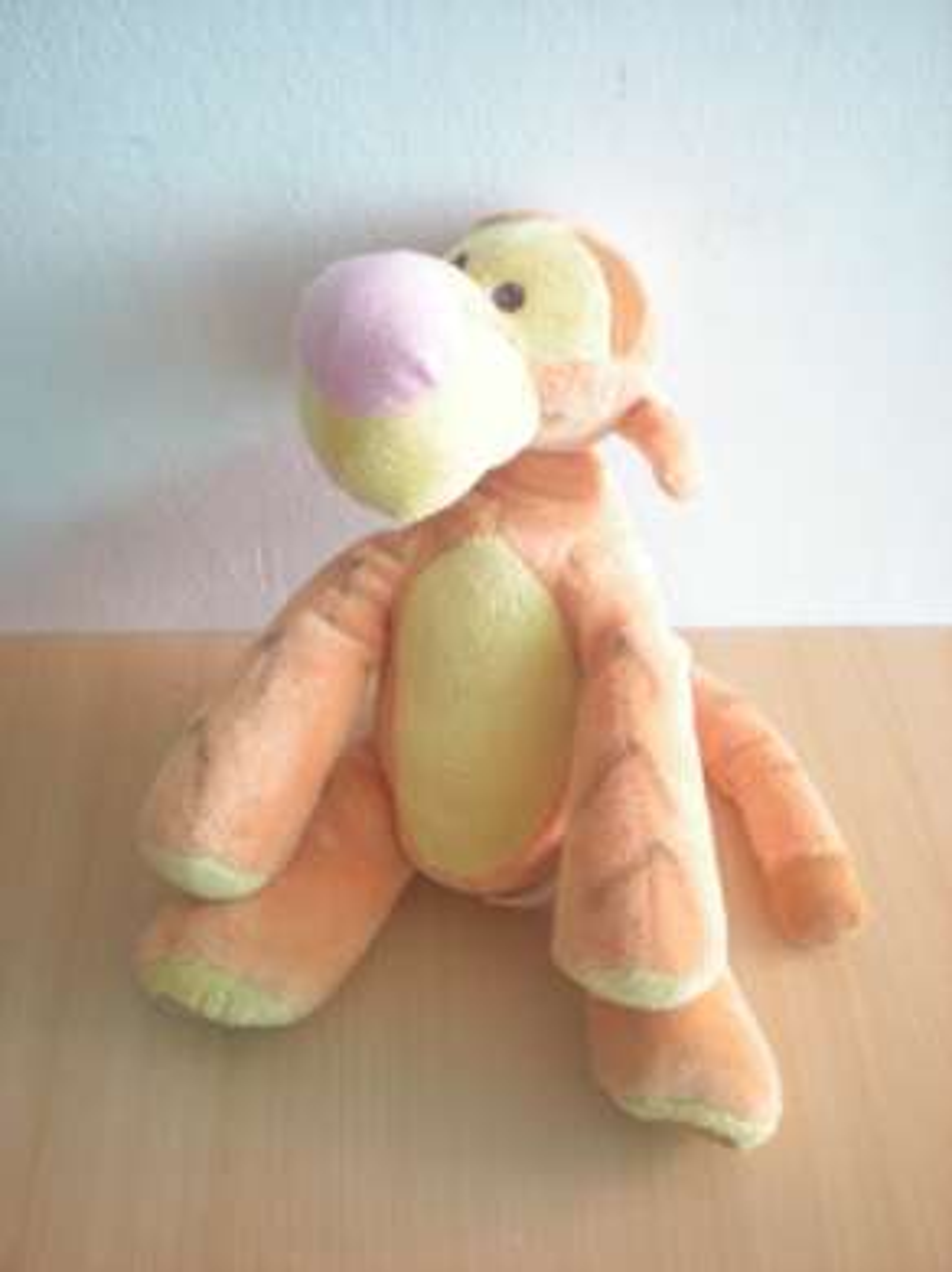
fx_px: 1395
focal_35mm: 38
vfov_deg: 49.0
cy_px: 636
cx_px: 476
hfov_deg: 37.7
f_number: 3.1
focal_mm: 6.3
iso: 200
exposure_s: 1/37.1
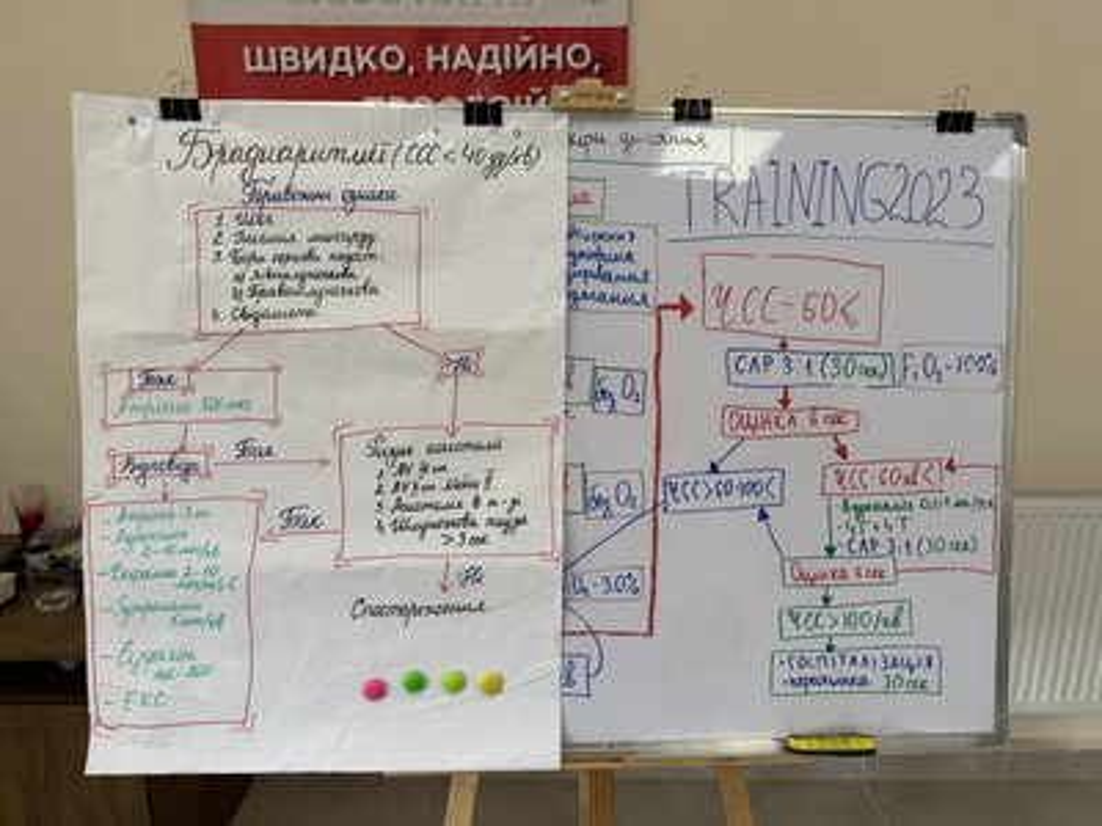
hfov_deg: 71.6
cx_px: 551
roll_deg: -0.5
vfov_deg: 56.8
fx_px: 764
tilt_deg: -13.9
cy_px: 413
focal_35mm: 24
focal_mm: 6.76
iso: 50
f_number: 1.78
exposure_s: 1/130
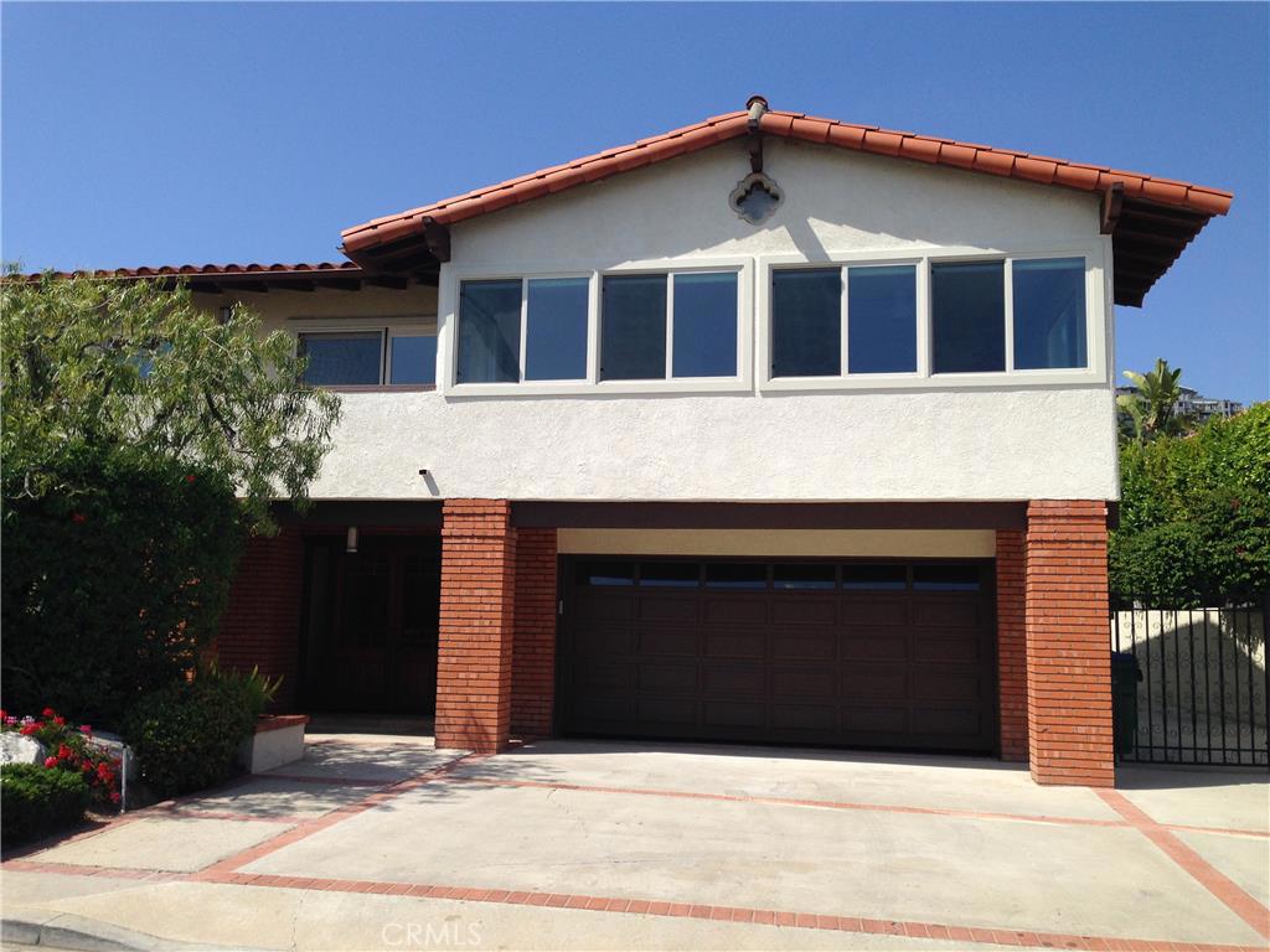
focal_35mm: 33
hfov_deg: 55.4
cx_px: 635
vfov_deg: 42.9
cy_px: 476
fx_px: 1211
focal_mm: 4.12
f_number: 2.4
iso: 50
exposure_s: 1/2008
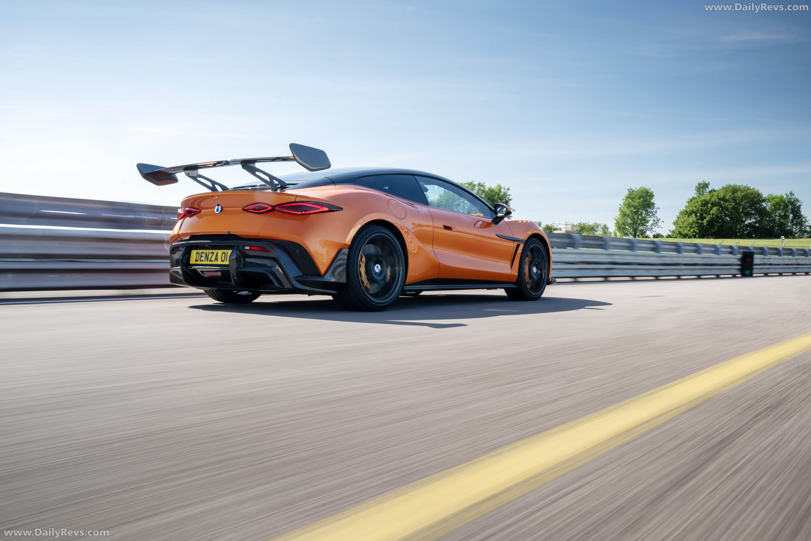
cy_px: 270
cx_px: 406
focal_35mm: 34
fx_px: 755
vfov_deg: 39.4
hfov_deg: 56.5
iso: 200
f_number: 22
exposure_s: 1/15
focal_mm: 33.5
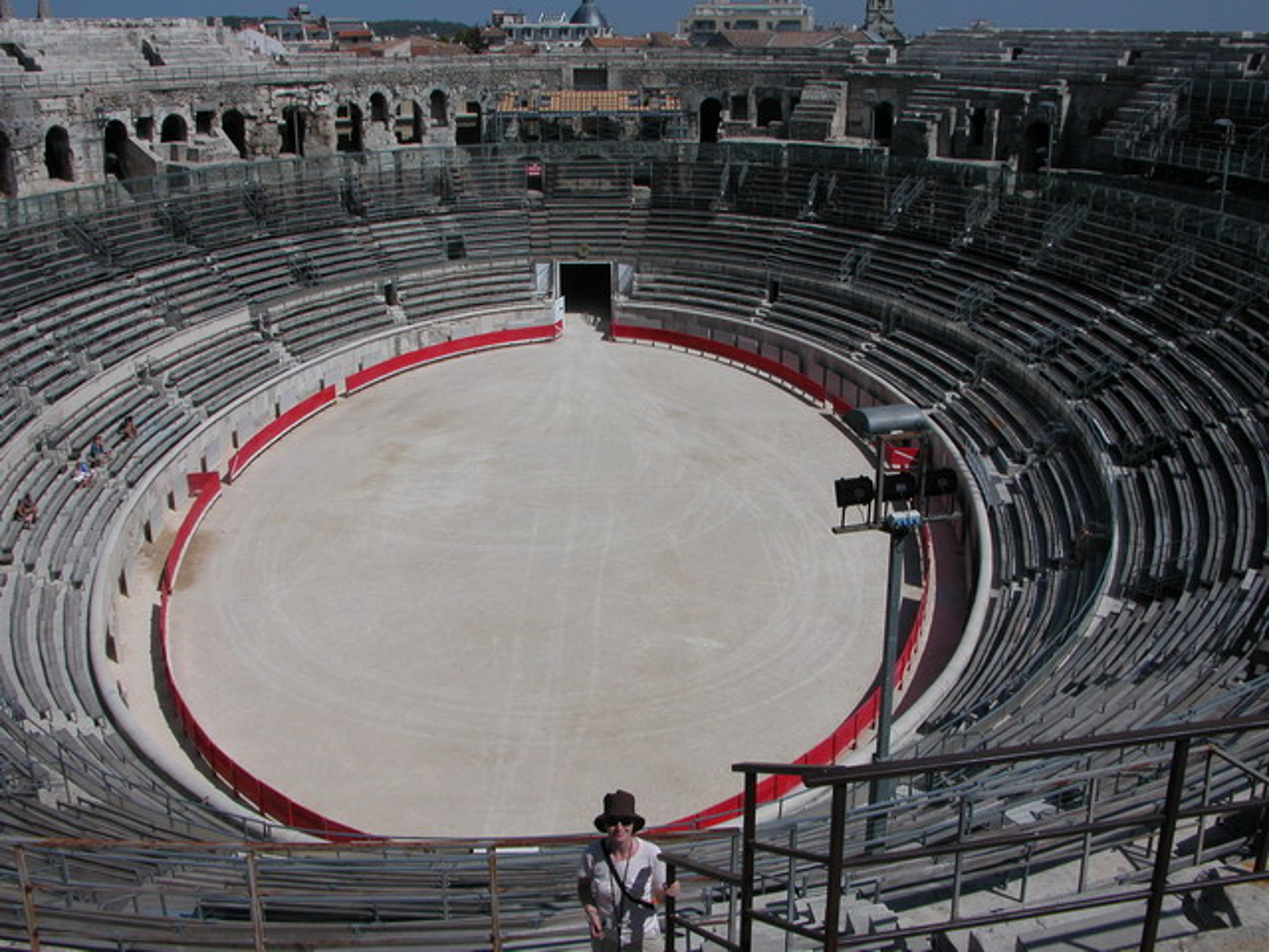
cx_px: 634
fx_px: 1283
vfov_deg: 40.7
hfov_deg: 52.6
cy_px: 476
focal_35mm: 35
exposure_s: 1/566
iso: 100
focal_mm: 8.9
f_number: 8
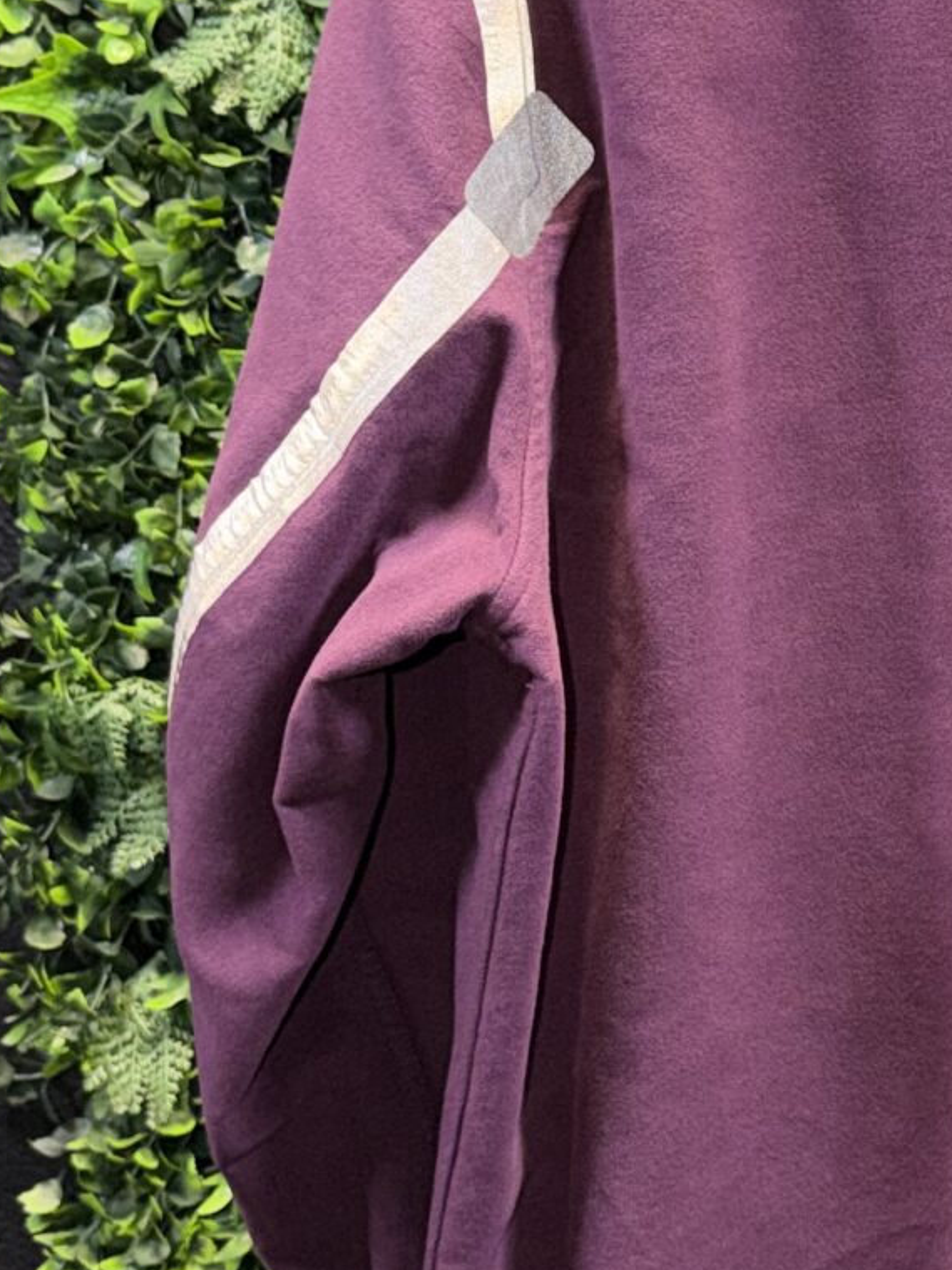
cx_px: 1185
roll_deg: -0.8
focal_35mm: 81
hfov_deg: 17.3
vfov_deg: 24.0
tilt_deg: -8.3
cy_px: 435
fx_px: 2971
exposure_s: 1/17
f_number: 1.78
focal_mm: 6.76
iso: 64
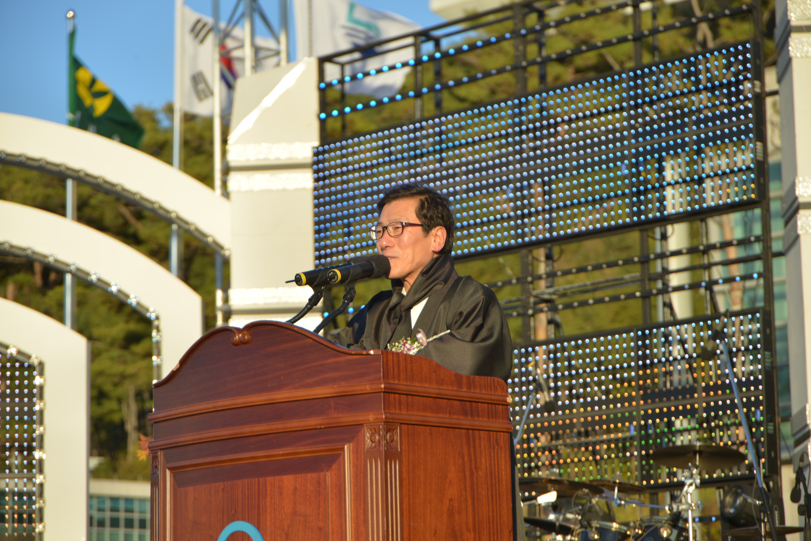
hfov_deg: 17.1
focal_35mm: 120
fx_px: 2703
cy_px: 270
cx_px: 406
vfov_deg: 11.4
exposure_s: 1/250
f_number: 5.6
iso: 100
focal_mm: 120
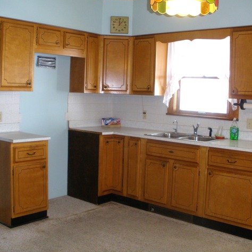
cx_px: 128
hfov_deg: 39.2
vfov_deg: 39.2
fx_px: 354
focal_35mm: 43
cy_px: 125
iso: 160
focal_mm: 6.3
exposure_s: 1/30
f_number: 3.5
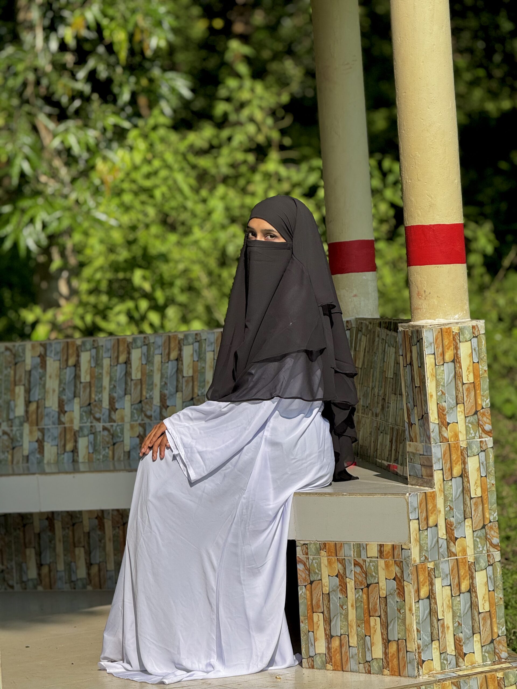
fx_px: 2390
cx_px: 258
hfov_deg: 12.3
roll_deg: +4.5
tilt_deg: -0.1
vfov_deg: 16.4
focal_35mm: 120
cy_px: 344
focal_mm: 15.66
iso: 50
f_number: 2.8
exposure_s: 1/1451
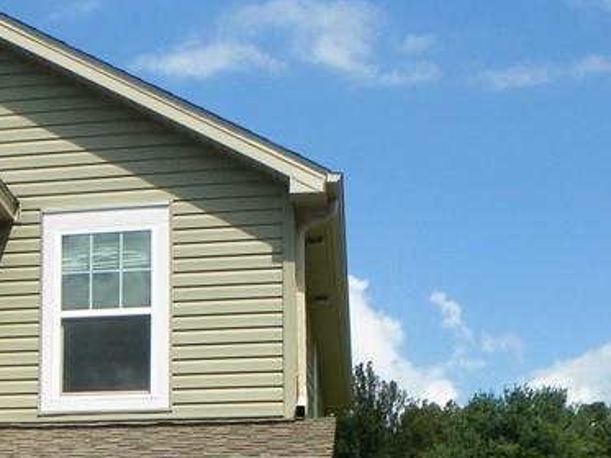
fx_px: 1501
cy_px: 574
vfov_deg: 16.5
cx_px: -29
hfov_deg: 22.0
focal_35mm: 85
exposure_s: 1/400
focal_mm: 5.5
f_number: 5.6
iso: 64
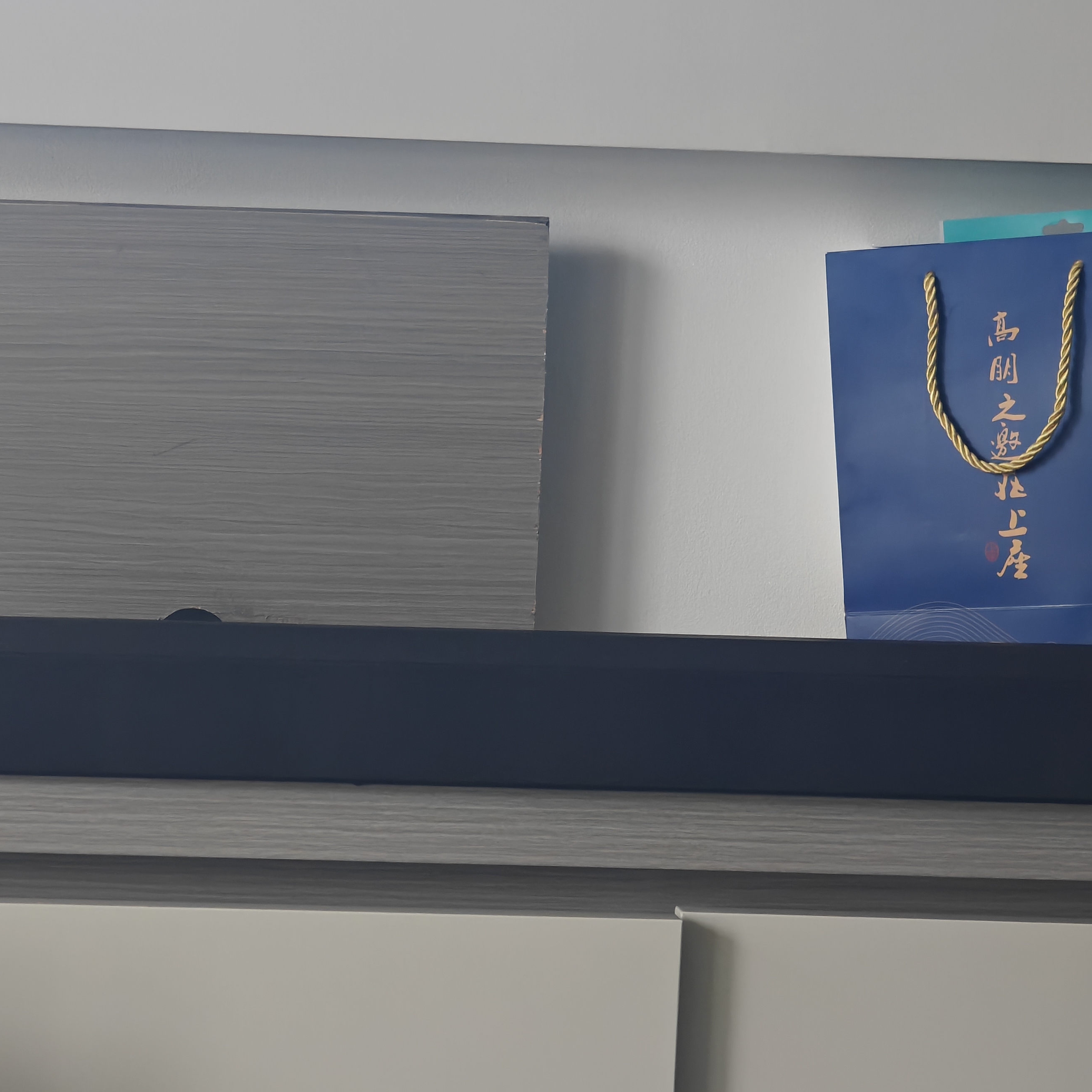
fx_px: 3890
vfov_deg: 16.0
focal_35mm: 109
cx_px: 256
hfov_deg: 15.9
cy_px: 694
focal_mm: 13.3
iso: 1600
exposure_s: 1/60
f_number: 2.6
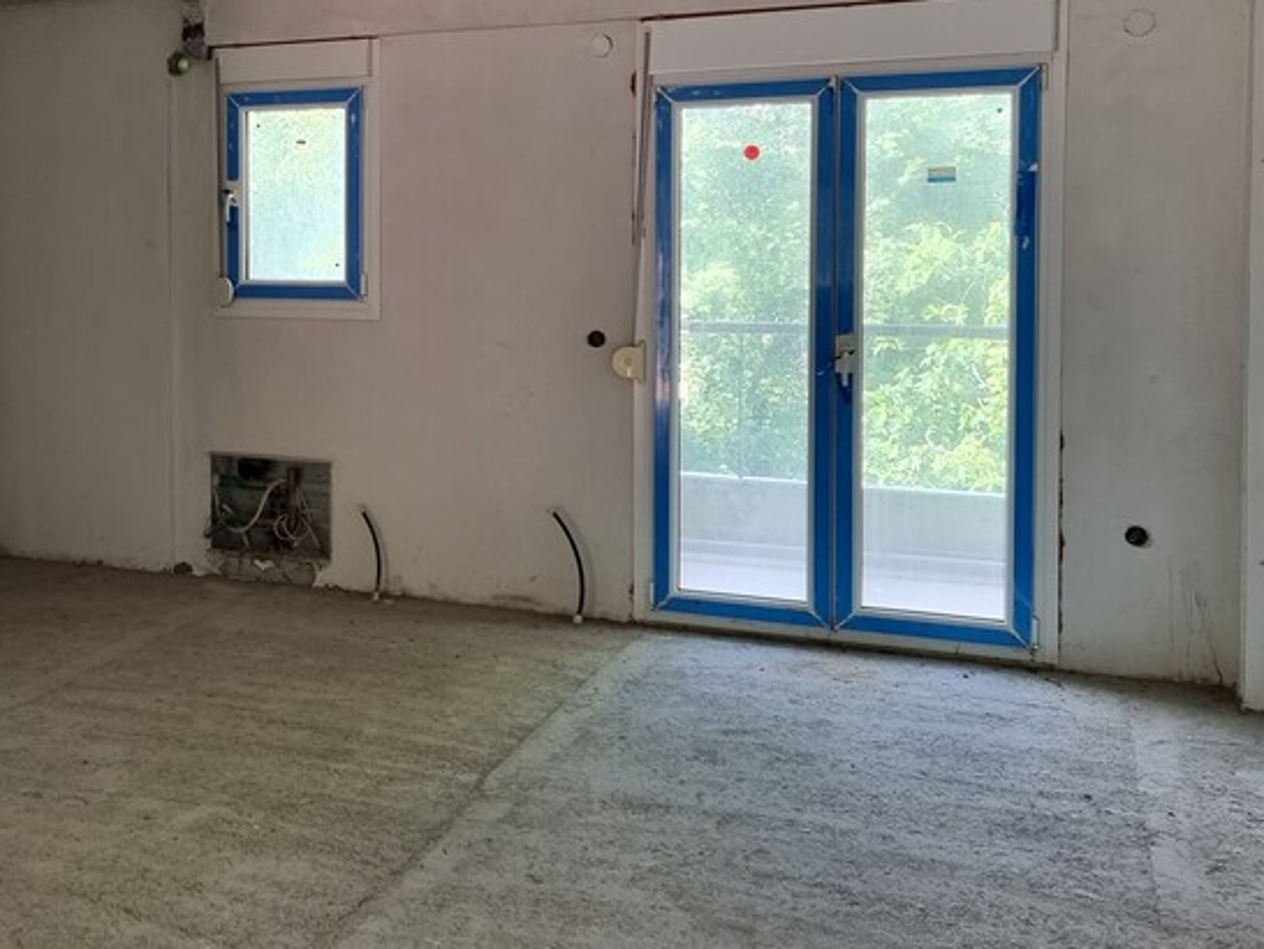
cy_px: 268
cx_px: 215
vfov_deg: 31.8
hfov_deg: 40.0
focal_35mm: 45
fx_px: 1644
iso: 125
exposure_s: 1/120
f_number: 1.8
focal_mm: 6.7
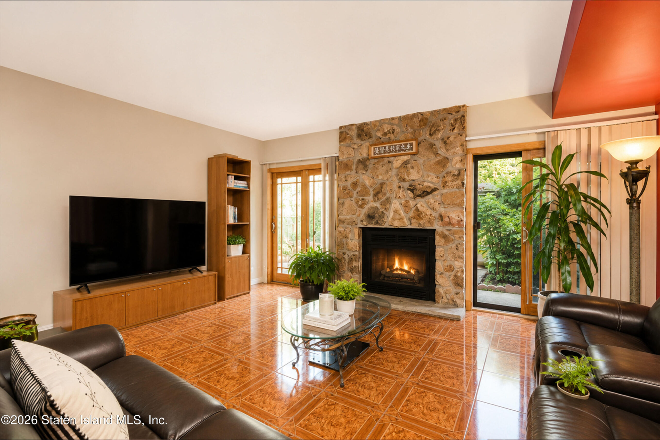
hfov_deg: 96.7
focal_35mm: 16
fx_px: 293
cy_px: 220
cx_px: 330
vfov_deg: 73.8
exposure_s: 1/13
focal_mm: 16
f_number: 4
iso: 64
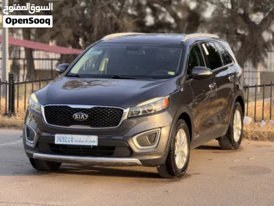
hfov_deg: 16.4
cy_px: 103
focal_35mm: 120
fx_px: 950
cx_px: 137
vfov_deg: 12.3
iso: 50
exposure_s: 1/111
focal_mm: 15.66
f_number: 2.8
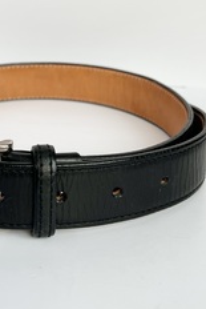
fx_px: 480
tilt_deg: -16.5
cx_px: 45
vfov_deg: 34.9
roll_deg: -0.3
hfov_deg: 23.9
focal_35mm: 56
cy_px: 80
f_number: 1.5
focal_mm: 5.7
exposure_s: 1/121
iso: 50
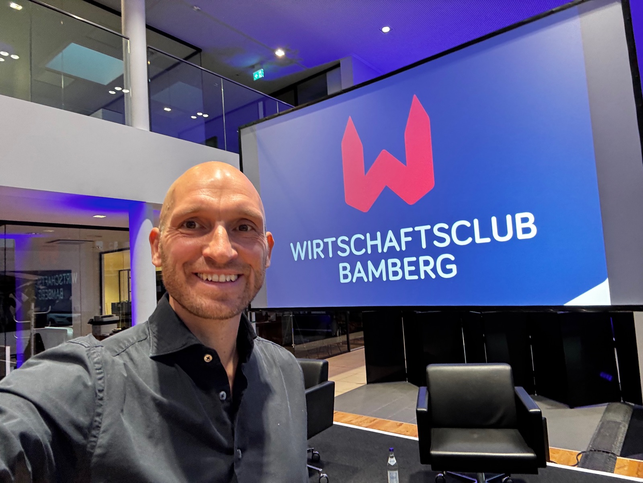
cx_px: 322
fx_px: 427
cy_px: 242
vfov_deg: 58.9
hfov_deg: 73.9
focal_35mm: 23
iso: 125
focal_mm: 2.69
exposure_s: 1/50
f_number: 1.9
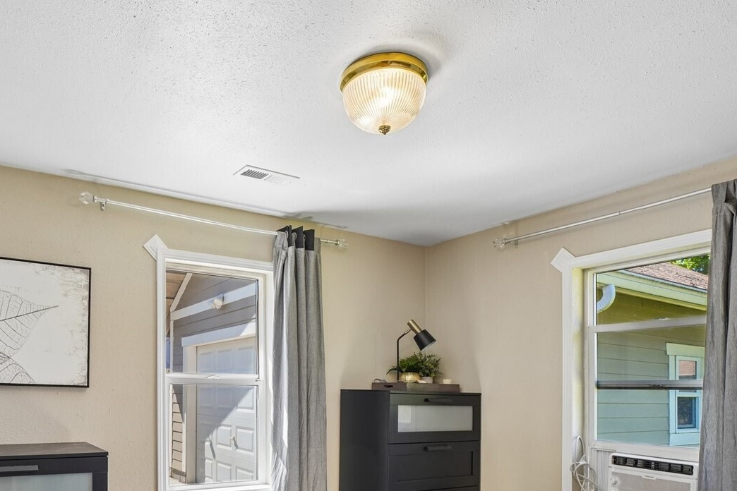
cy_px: 390
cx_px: 252
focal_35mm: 26
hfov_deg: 67.7
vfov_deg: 47.0
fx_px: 532
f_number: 8
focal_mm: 16
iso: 400
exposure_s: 1/60
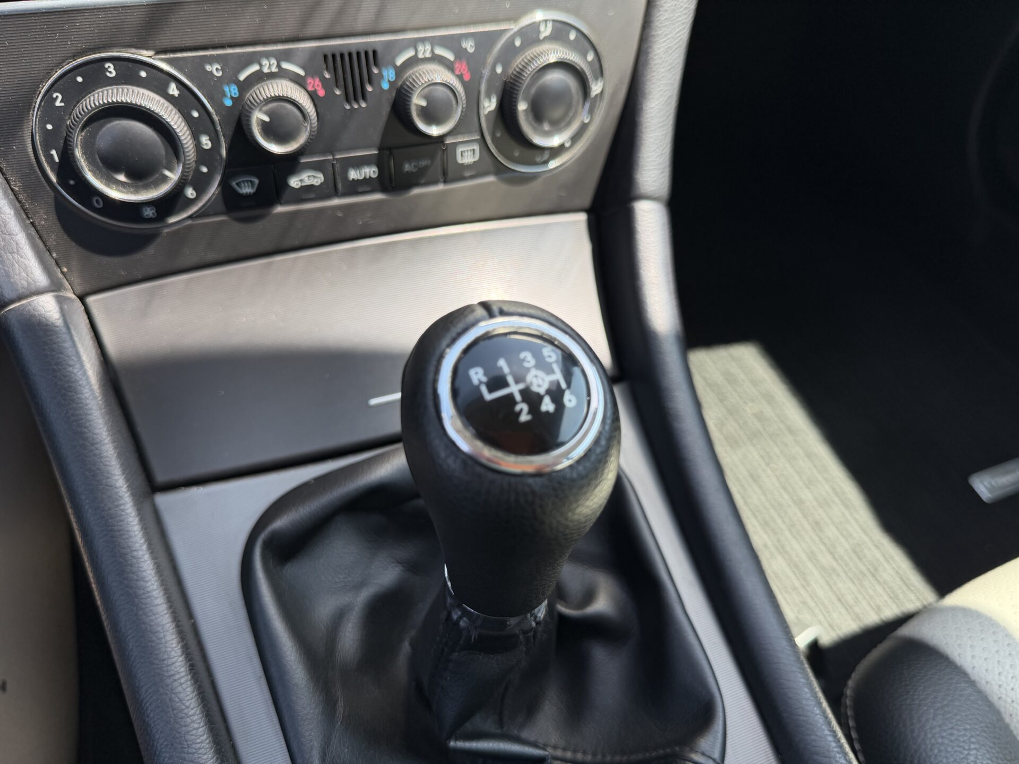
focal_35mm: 24
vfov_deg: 56.8
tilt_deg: -53.8
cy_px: 382
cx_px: 510
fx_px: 706
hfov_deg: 71.6
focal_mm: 6.76
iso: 80
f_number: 1.78
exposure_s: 1/484
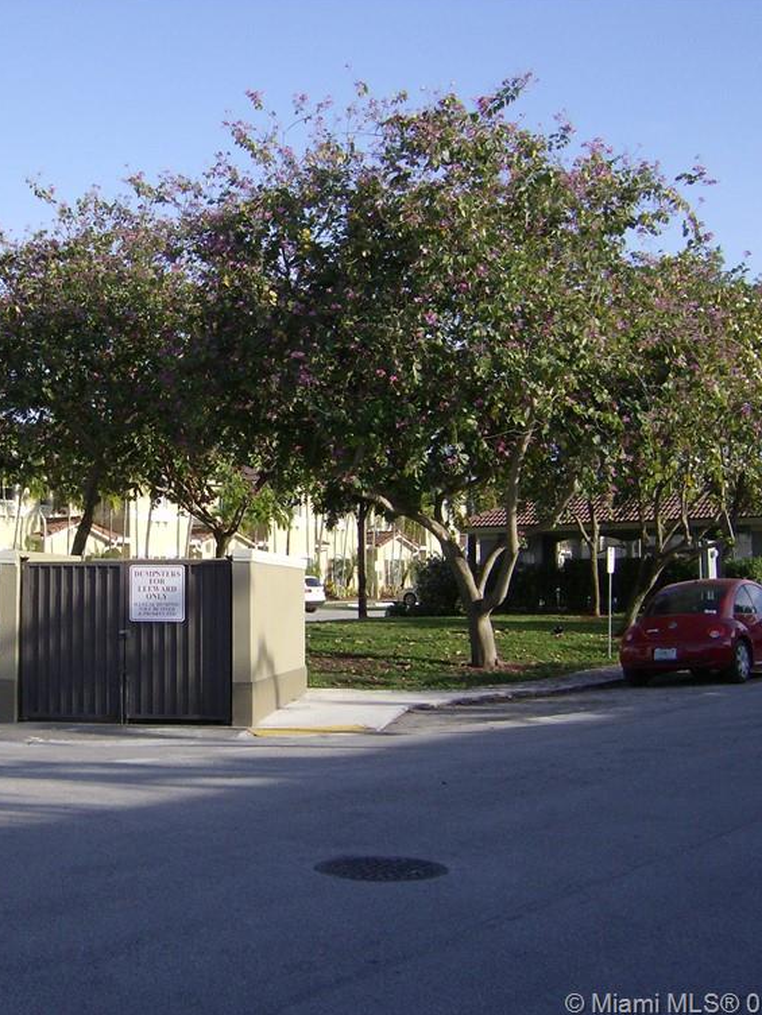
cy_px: 508
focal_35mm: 49
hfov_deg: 29.1
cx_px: 161
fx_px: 1438
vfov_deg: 38.9
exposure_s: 1/351
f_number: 4.7
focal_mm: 6
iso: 100
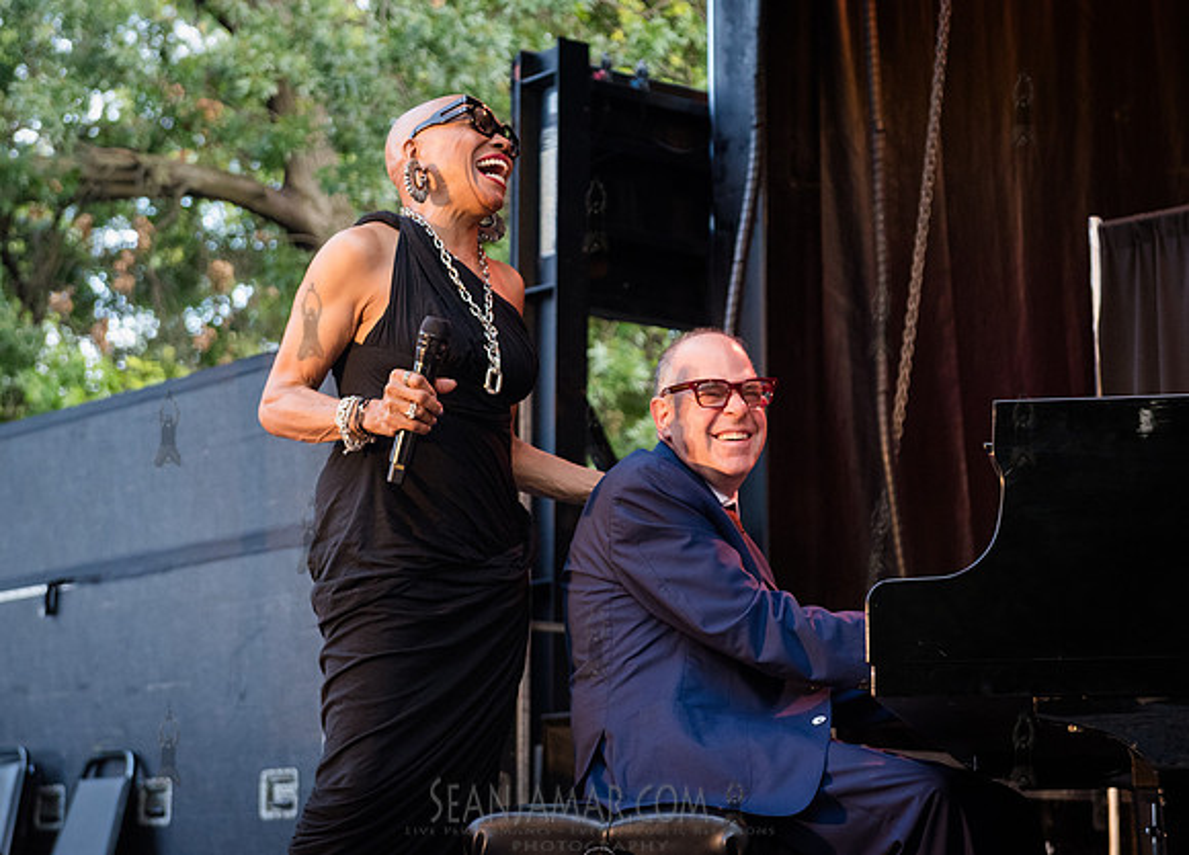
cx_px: 657
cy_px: 356
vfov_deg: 15.9
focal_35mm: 90
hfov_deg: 22.0
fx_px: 3050
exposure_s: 1/400
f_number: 4
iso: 2500
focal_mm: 70
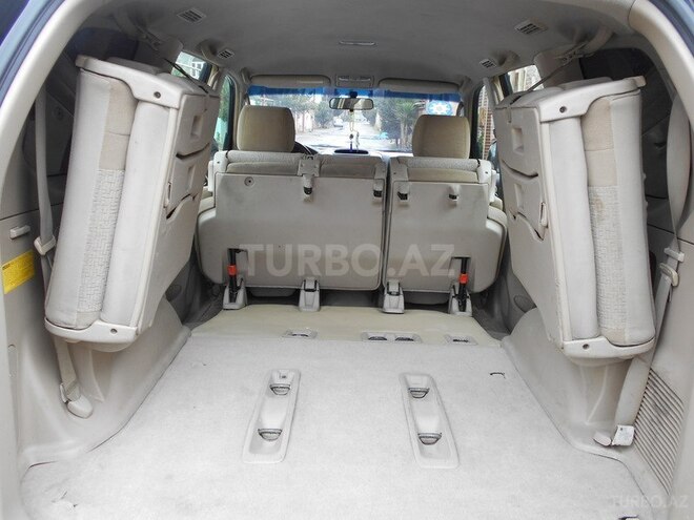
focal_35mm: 30
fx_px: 601
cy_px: 260
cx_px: 347
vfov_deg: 46.8
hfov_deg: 60.0
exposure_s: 1/60
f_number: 3.4
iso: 80
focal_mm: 5.1
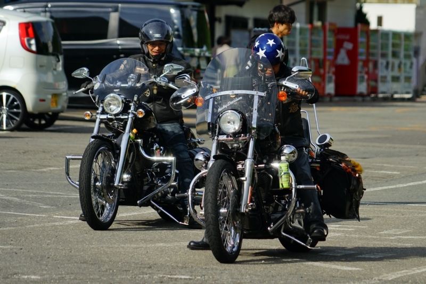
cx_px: 213
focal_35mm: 216
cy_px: 142
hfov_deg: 9.5
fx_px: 2557
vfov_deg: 6.4
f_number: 6.3
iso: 400
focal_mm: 216
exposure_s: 1/2000
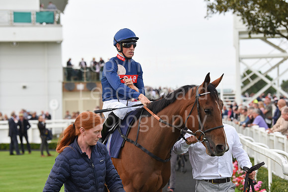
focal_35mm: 110
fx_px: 880
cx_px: 144
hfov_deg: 18.6
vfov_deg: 12.5
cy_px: 96
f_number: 4.5
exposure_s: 1/1000
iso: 640
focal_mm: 110
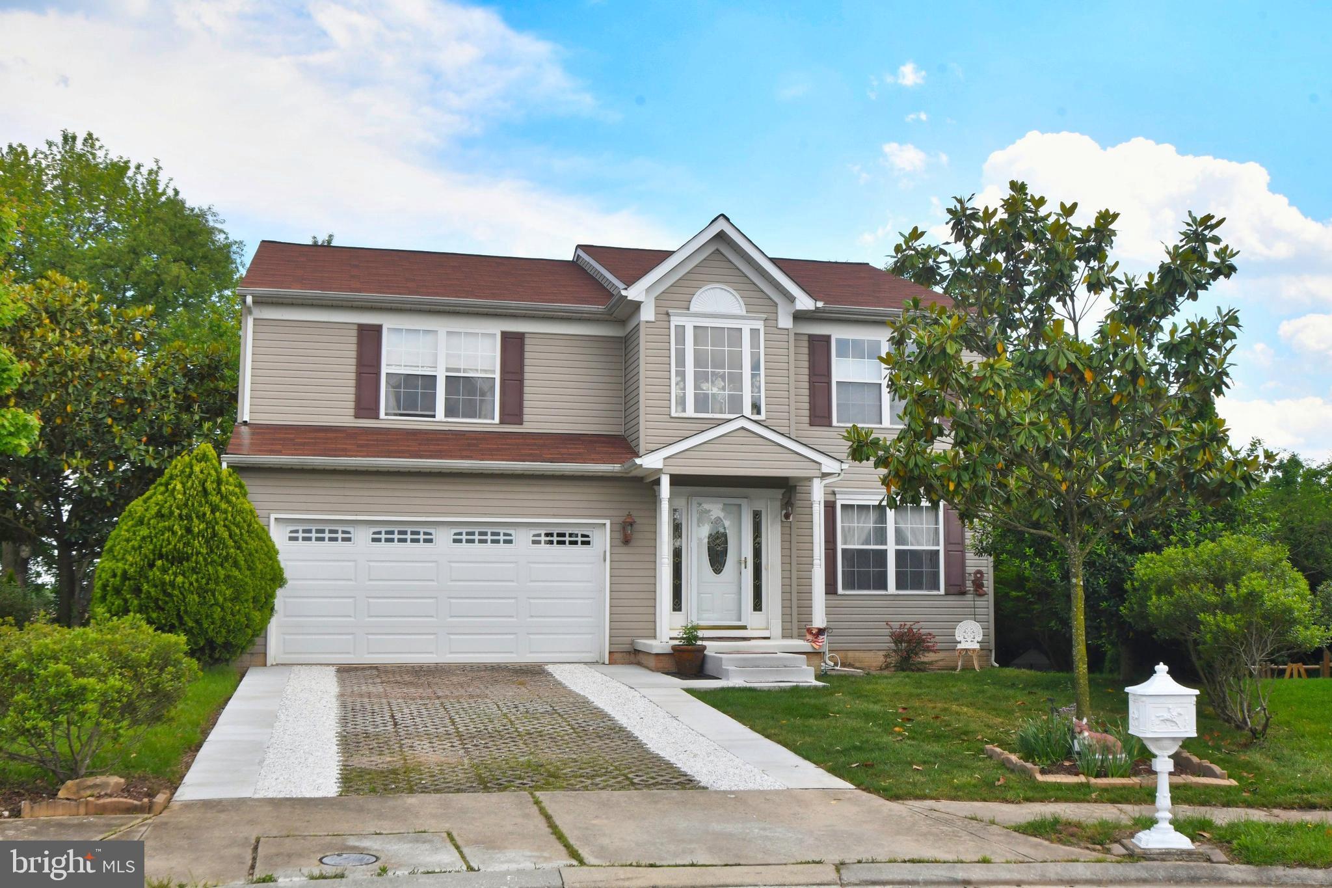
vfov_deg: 36.9
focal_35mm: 36
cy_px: 444
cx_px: 666
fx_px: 1332
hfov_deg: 53.1
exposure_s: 1/200
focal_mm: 24
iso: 400
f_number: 14
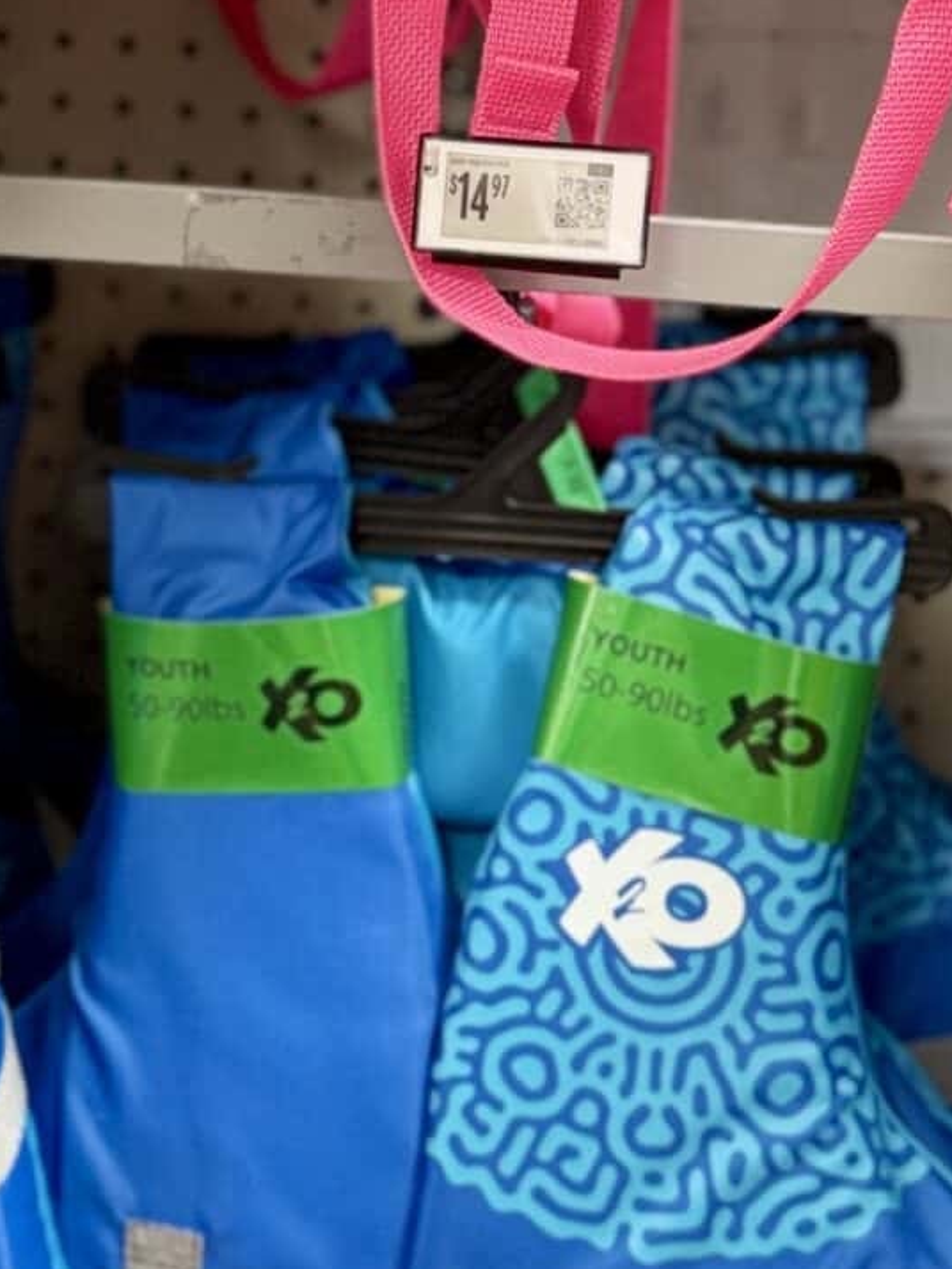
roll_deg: -4.1
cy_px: 71
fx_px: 3152
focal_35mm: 86
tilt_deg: -11.4
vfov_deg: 22.1
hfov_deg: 17.0
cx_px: 162
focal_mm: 6.76
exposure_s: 1/121
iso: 160
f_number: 1.78
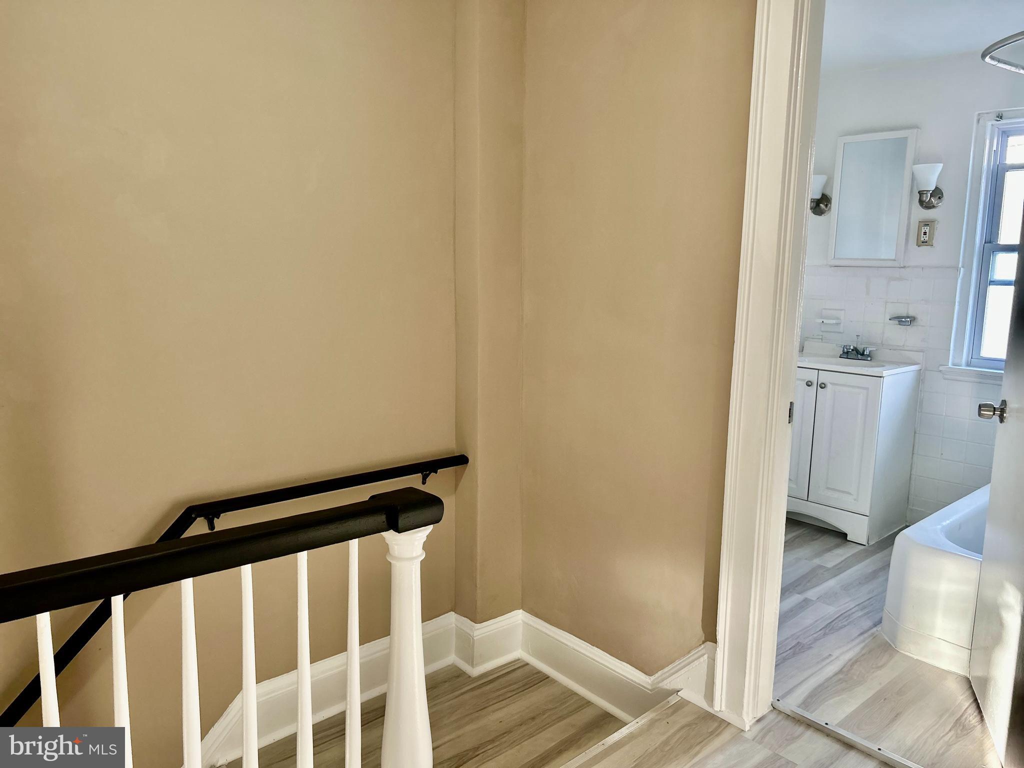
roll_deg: -0.8
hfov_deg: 67.3
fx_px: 769
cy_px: 384
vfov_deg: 53.1
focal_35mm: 26
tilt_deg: -8.3
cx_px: 512
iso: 125
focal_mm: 5.7
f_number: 1.5
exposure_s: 1/97
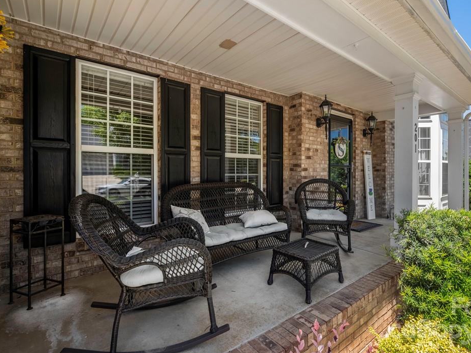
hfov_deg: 87.3
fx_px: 245
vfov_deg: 71.6
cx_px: 264
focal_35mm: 18
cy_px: 172
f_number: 6.3
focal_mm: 16
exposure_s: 1/4000
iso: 320
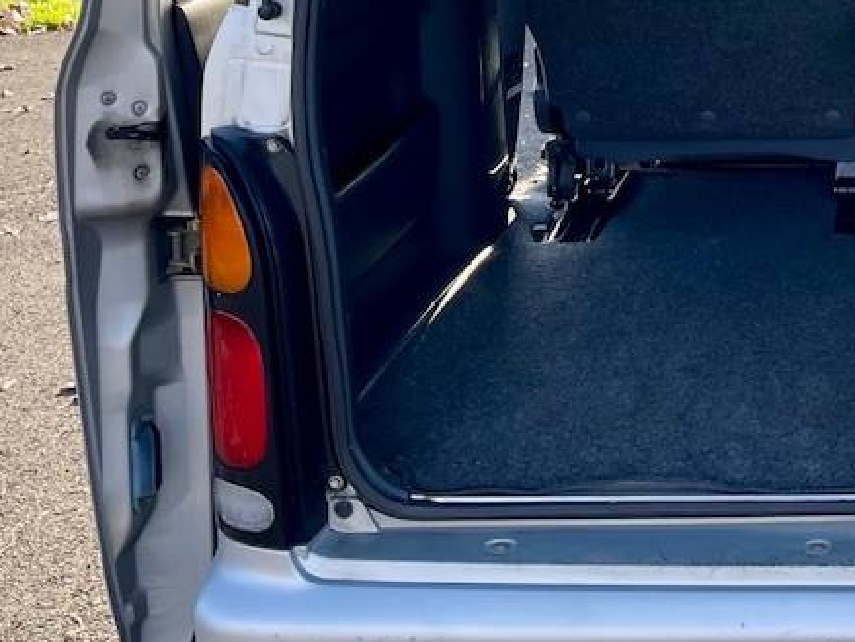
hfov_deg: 24.7
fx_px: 1804
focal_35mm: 73
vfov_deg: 19.5
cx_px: 962
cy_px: -20
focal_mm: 5.1
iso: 32
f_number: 1.6
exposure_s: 1/488
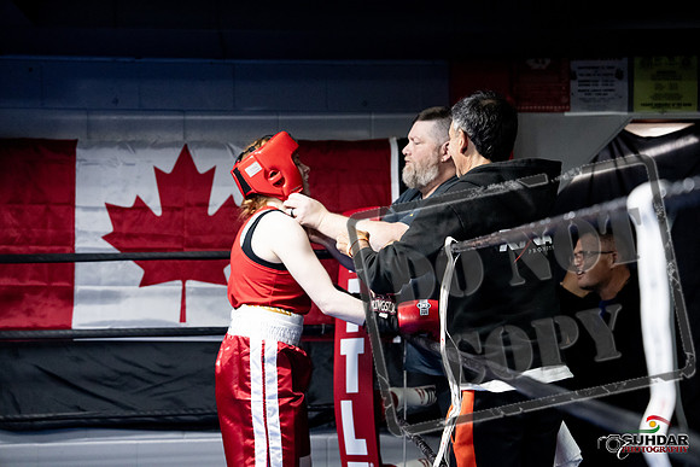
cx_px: 350
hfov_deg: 29.6
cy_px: 234
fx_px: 1322
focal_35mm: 68
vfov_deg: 20.0
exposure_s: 1/1000
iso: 8000
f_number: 2.8
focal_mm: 68
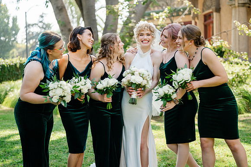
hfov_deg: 39.6
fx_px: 349
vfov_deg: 27.0
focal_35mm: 50
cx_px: 126
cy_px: 84
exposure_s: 1/800
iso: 64
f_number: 1.8
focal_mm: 50
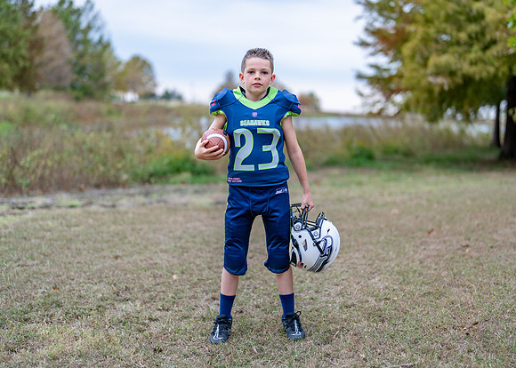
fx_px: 809
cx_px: 271
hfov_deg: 35.4
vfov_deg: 25.6
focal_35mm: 55
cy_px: 182
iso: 100
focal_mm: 50
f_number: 1.2
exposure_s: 1/500
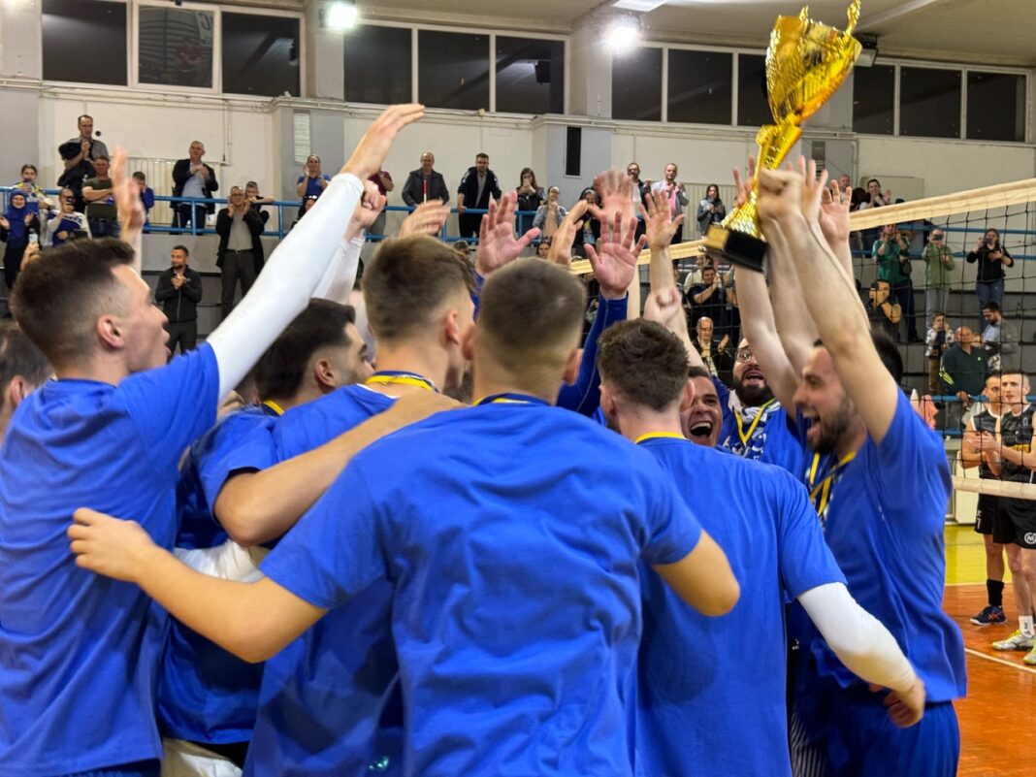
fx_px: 1437
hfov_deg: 39.7
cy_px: 388
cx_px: 518
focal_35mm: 48
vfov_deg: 30.3
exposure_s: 1/50
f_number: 1.78
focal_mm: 6.86
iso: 200
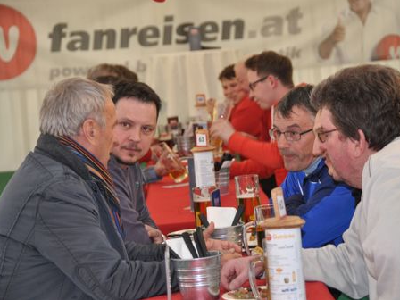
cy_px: 149
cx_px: 221
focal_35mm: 135
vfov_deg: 11.0
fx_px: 1560
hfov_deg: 14.6
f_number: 5
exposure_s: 1/30
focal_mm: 82
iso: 800
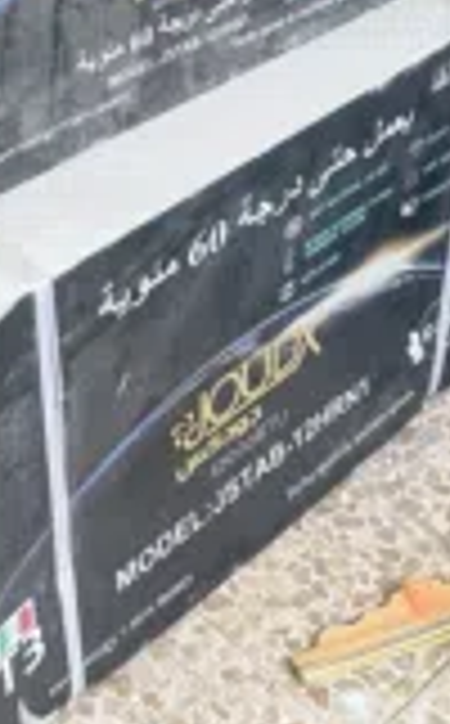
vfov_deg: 29.3
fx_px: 1301
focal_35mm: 66
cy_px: 13
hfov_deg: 19.5
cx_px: 104
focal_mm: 5.1
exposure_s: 1/60
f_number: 1.6
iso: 500
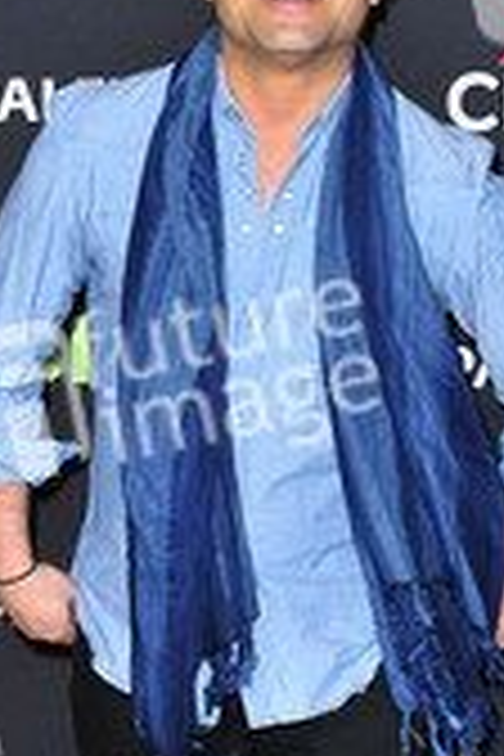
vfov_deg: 14.8
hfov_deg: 9.9
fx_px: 2898
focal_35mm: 138
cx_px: 281
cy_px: 612
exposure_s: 1/320
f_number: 4.5
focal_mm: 58
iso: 500
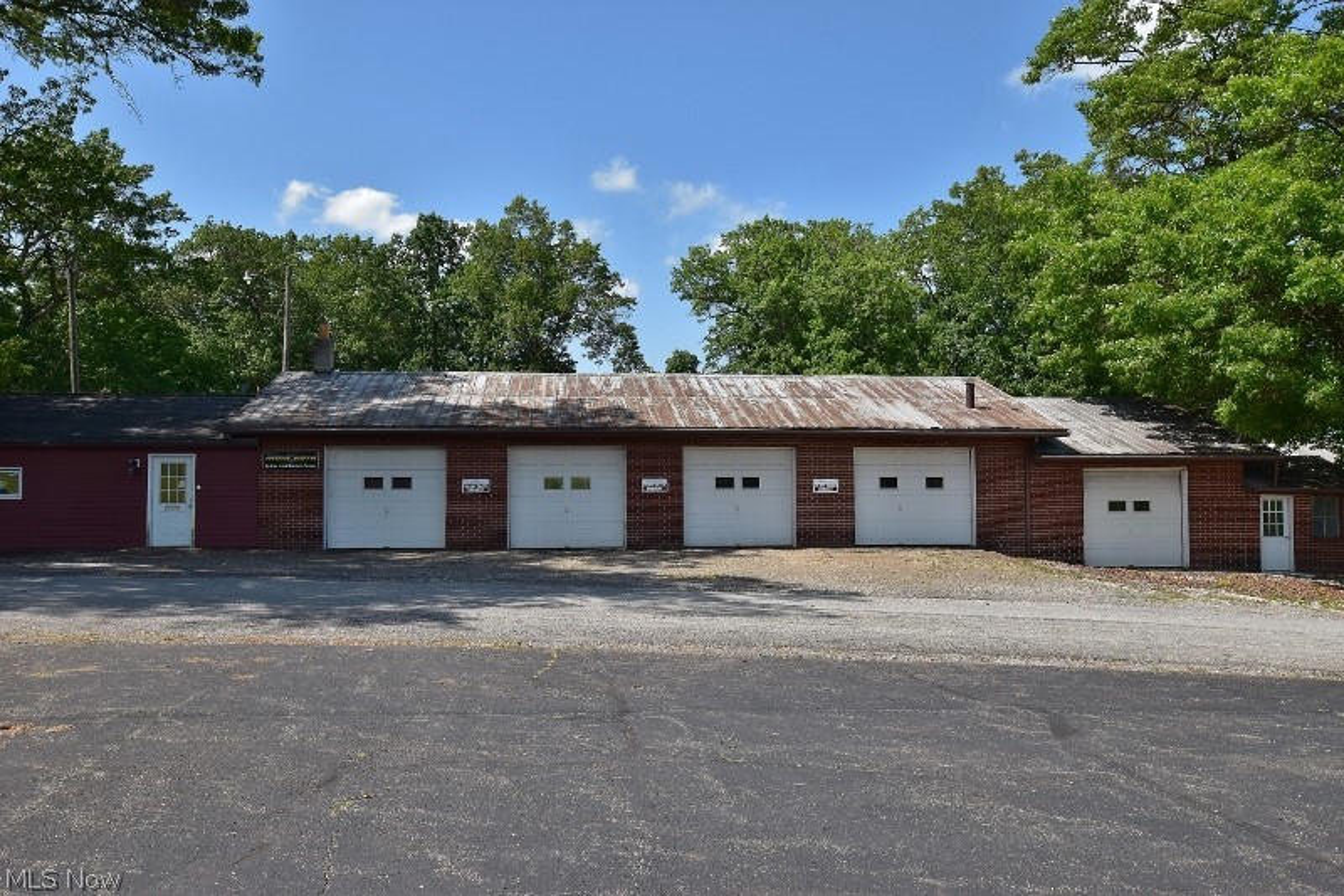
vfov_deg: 43.6
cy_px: 448
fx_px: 1120
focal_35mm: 30
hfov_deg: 61.9
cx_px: 672
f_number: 10
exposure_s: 1/320
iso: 400
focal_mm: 20
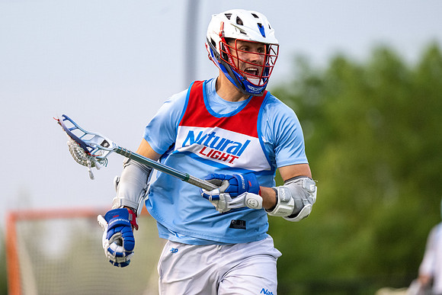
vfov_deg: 2.2
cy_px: 113
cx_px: 170
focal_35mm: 616
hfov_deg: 3.3
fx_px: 7564
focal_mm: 500
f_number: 5.6
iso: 4000
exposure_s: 1/1000
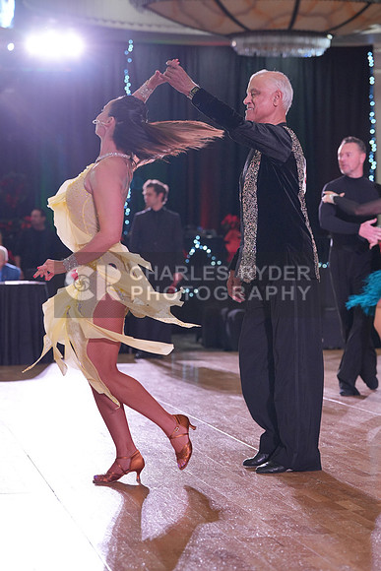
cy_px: 286
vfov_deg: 23.1
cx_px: 190
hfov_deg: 15.5
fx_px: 1396
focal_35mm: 88
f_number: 4
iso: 2000
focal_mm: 88
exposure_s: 1/500
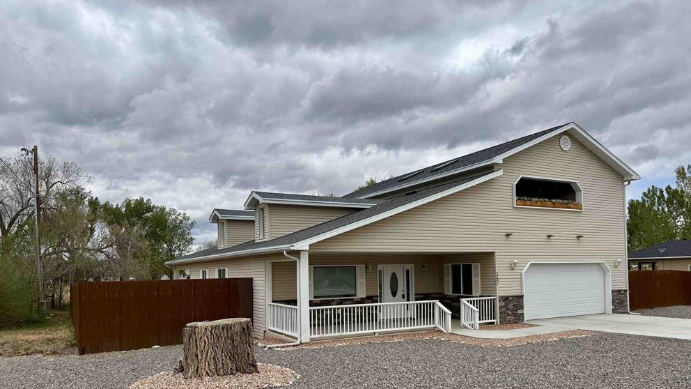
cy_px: 253
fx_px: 495
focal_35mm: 27
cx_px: 354
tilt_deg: +2.6
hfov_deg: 69.8
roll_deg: +1.6
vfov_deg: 42.4
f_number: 1.78
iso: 80
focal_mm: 6.76
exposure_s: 1/6173
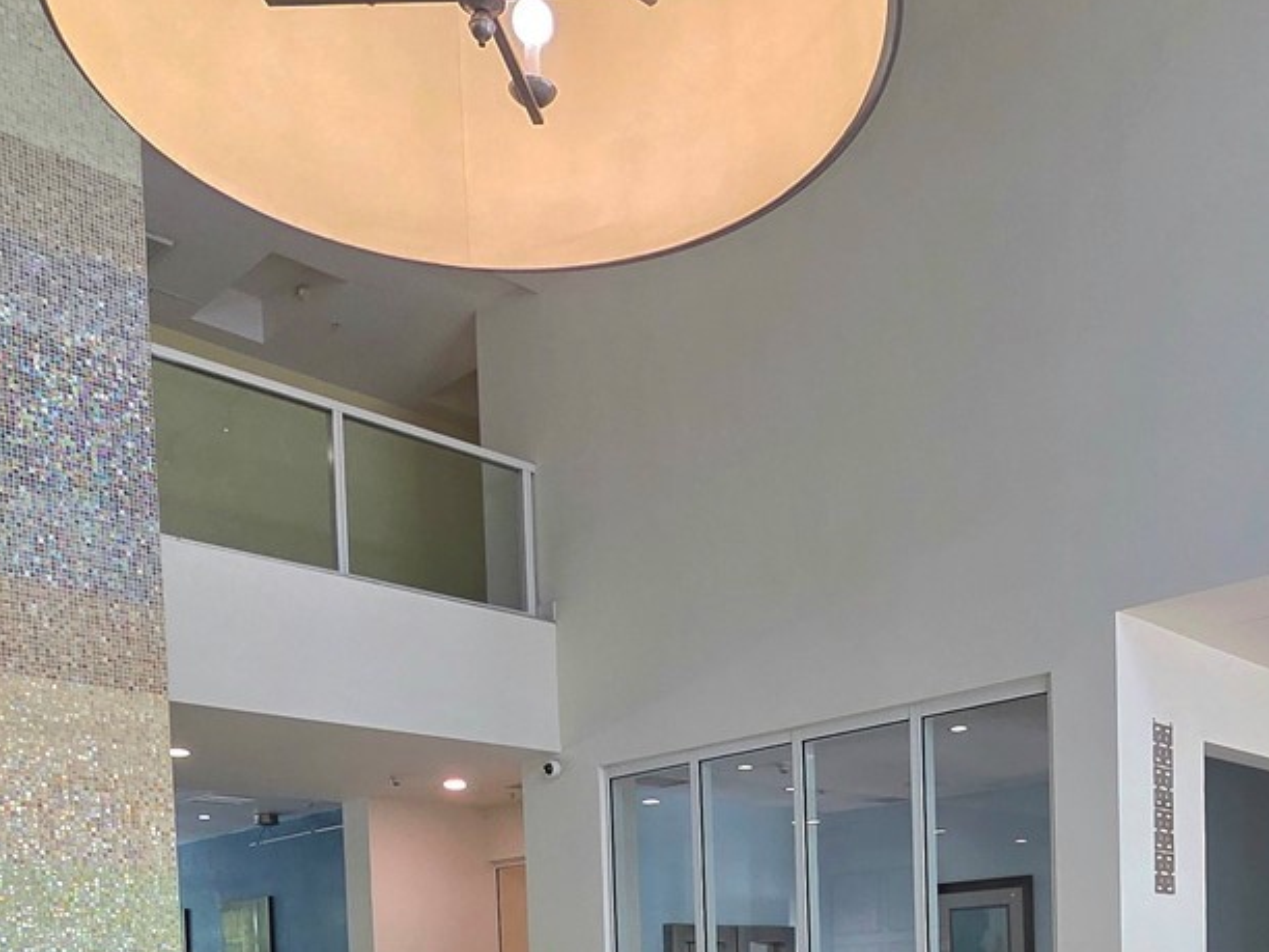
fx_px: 1246
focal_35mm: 34
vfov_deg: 35.5
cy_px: 1058
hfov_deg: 53.8
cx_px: 726
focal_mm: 2.2
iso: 125
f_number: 2.2
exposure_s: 1/120
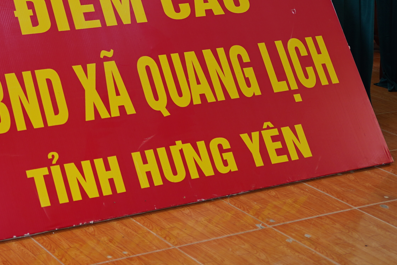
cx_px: -75
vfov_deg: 14.9
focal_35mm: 89
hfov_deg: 21.4
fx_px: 976
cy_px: -54
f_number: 2.8
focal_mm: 33.2
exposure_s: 1/40
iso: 160
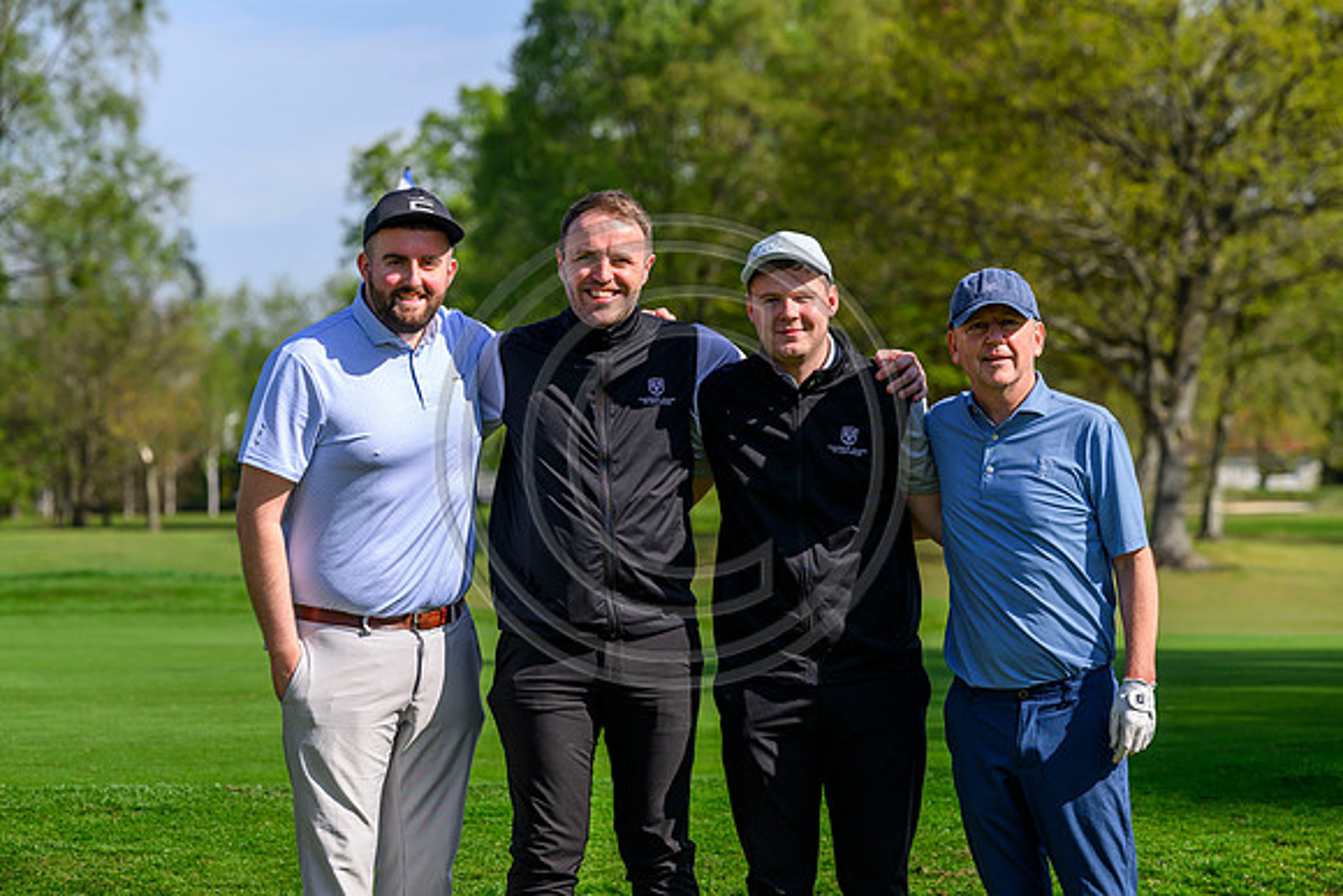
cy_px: 448
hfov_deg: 16.4
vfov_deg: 11.0
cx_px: 672
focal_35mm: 125
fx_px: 4664
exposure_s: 1/2500
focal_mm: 125
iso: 500
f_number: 5
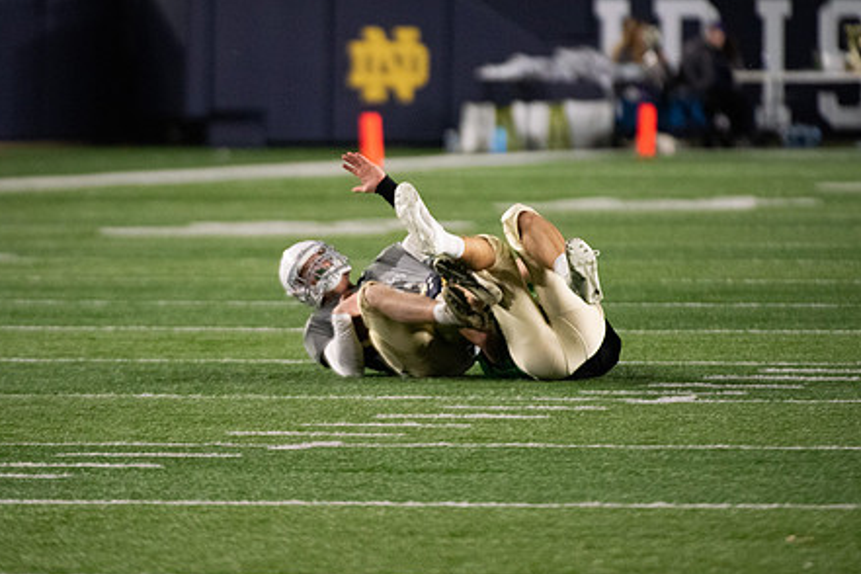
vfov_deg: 2.6
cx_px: 365
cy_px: 206
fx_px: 12579
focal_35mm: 526
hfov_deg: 3.9
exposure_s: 1/500
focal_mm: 400
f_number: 4.5
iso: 5600
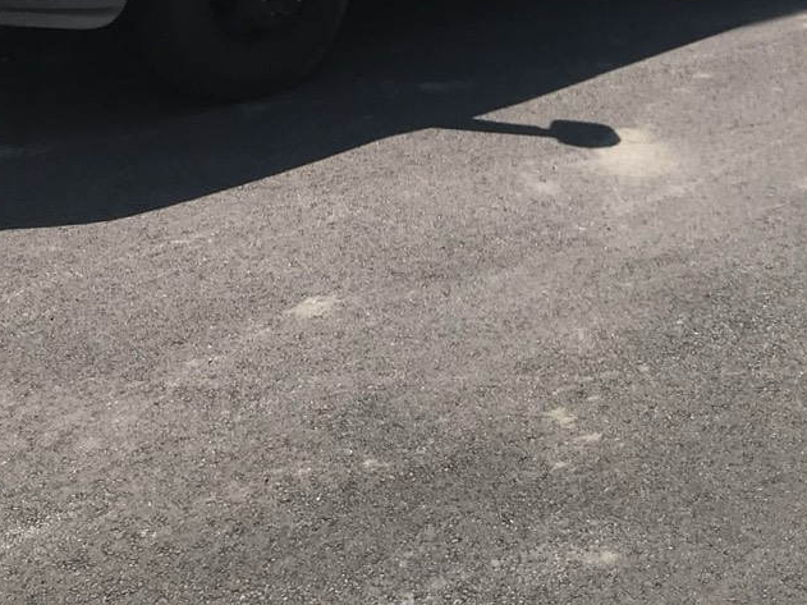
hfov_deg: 26.5
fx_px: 1655
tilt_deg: -5.2
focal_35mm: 71
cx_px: 721
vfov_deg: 19.3
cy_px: -152
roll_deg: -0.8
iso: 20
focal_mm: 3.99
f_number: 1.8
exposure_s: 1/2179
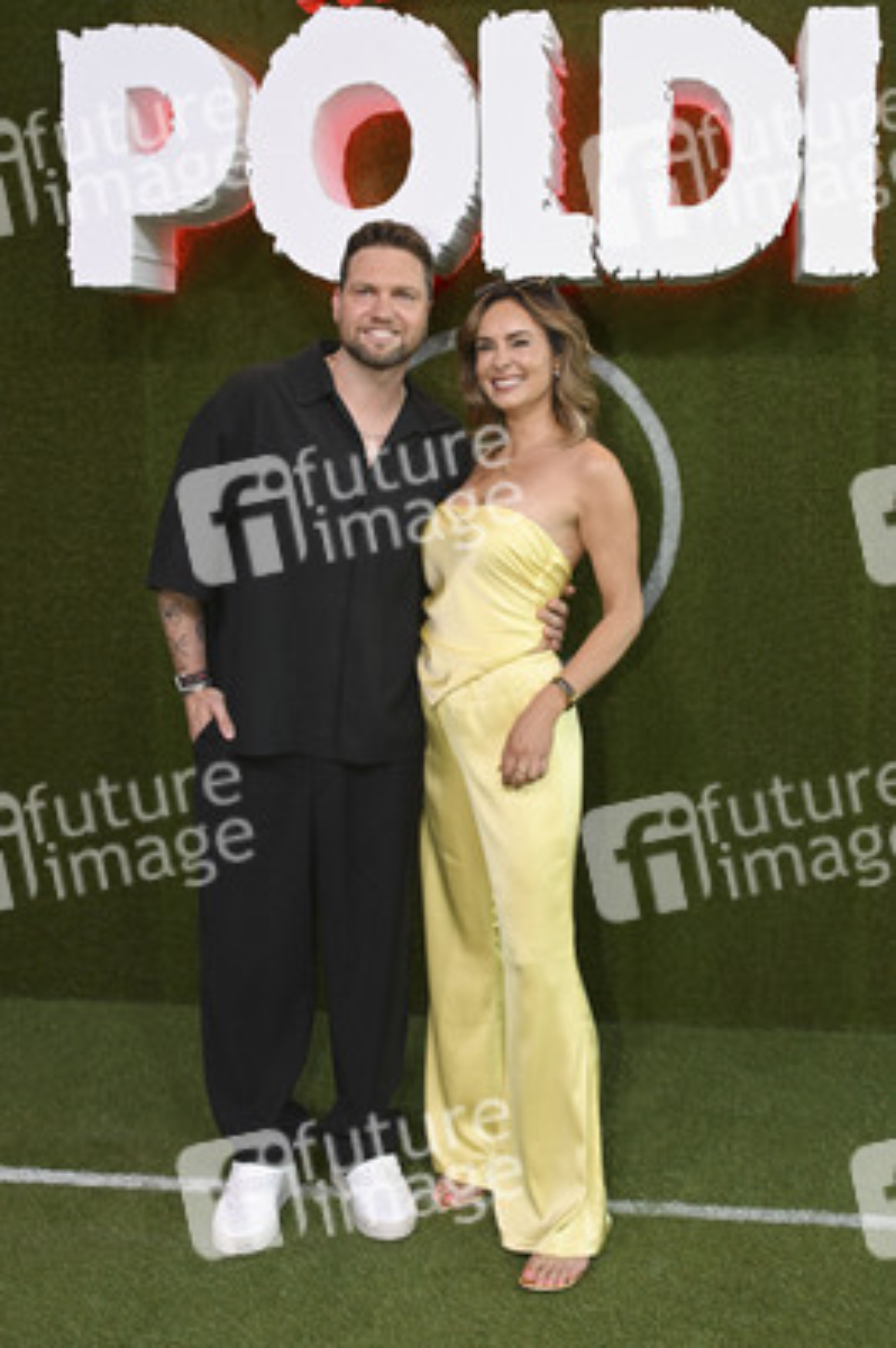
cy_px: 674
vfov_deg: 54.5
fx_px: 1309
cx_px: 448
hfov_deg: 37.8
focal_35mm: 35
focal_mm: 35
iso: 800
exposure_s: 1/250
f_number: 4
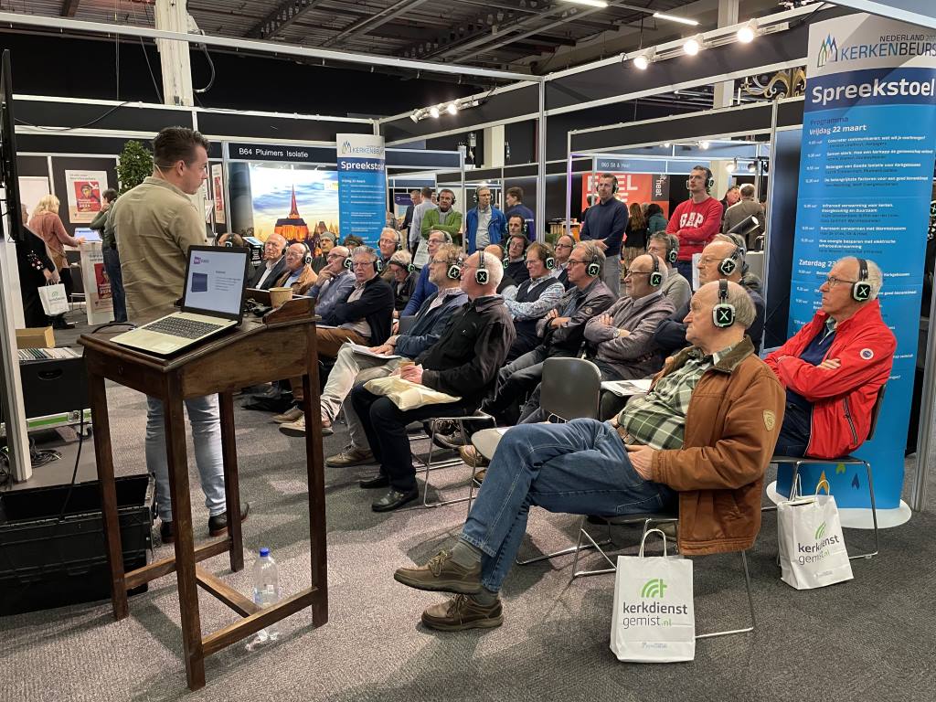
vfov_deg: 53.1
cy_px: 351
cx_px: 468
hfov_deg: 67.3
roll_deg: +0.1
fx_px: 703
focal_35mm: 26
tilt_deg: -10.7
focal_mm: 4.2
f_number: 1.6
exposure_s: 1/50
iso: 250
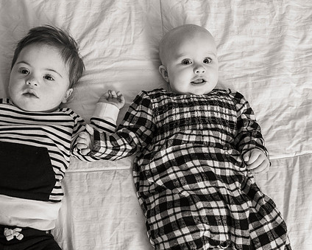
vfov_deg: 29.6
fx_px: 471
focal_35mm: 51
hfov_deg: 36.6
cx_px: 129
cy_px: 103
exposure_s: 1/200
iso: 400
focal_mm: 38
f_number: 5.6
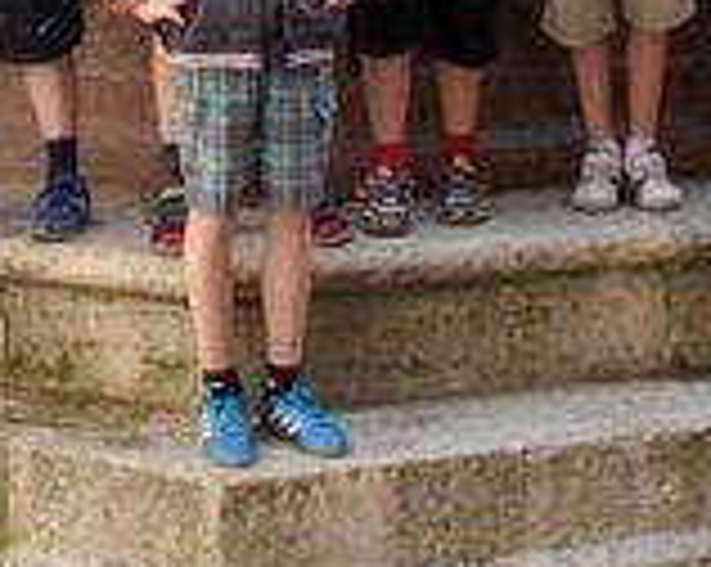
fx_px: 2186
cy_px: -184
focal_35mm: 104
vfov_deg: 14.1
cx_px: 423
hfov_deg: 18.5
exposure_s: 1/125
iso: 100
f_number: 3.2
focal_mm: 6.3
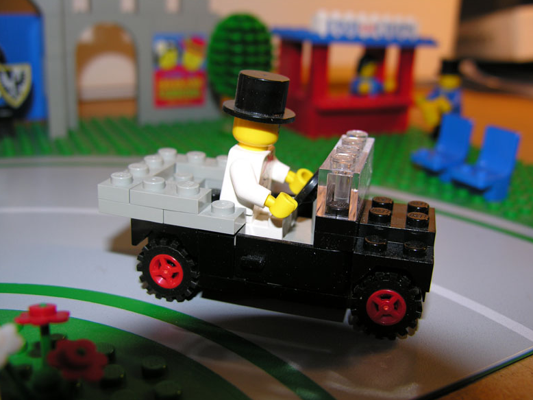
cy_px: 203
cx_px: 271
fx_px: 554
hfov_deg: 51.4
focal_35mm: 36
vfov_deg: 39.6
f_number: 2.8
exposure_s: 1/60.1
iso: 50
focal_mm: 8.9
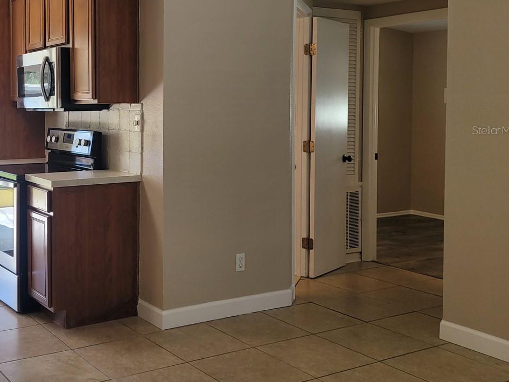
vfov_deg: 32.6
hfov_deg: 40.9
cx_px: 92
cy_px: 130
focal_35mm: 44
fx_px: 647
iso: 50
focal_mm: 5.4
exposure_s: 1/120
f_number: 1.8
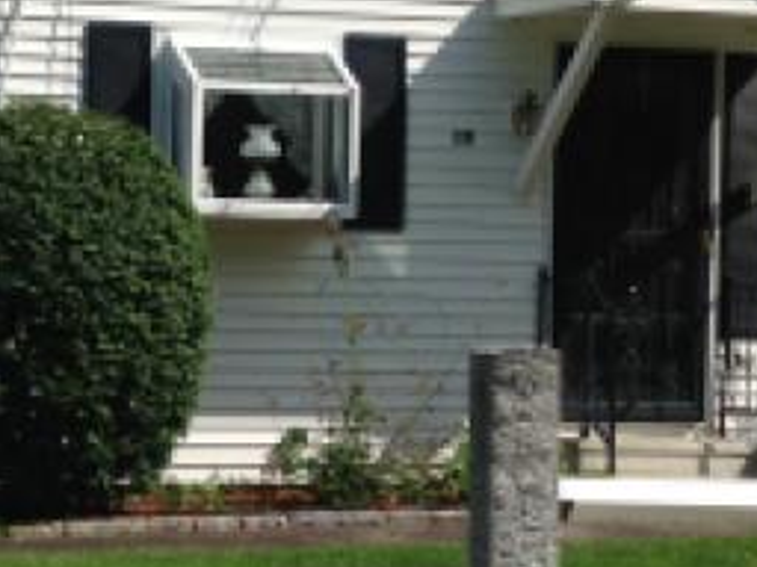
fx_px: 2887
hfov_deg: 14.8
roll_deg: -0.6
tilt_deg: -0.4
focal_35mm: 132
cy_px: 255
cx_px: 83
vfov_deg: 11.2
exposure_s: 1/2088
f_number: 2.4
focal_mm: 4.12
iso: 50
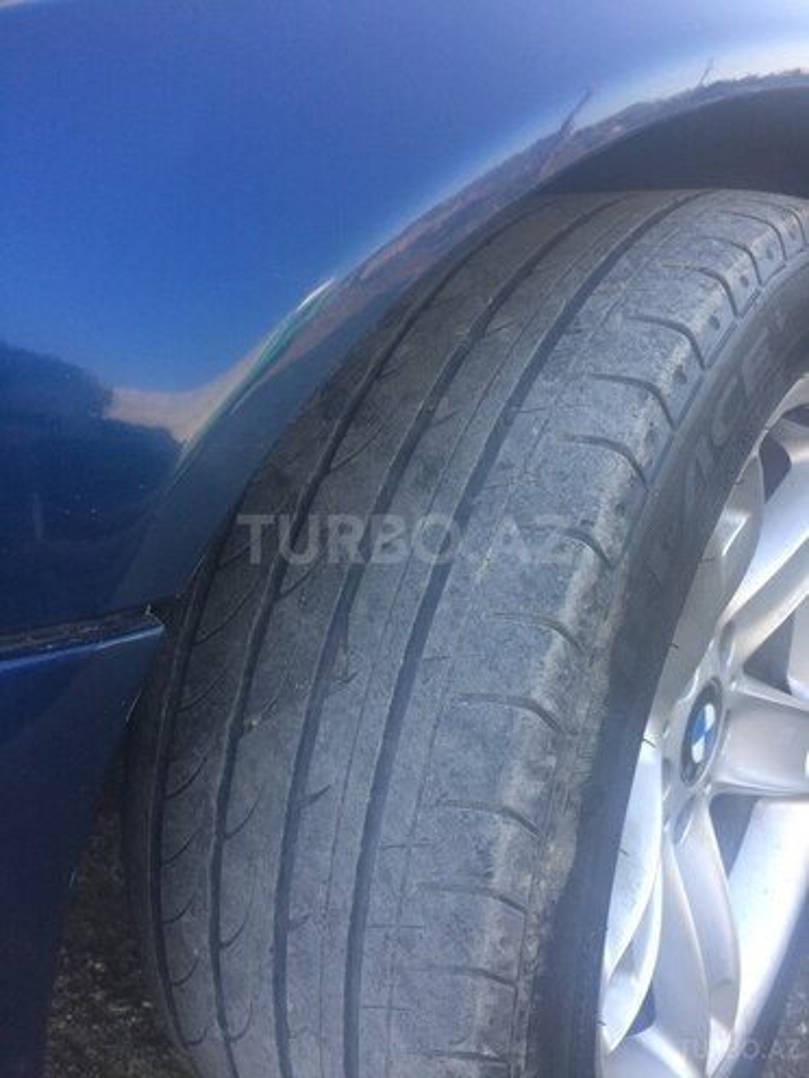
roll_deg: +8.7
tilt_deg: -23.1
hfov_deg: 48.2
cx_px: 404
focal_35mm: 29
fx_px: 904
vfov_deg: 61.7
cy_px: 539
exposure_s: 1/100
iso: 40
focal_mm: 4.15
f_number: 2.2
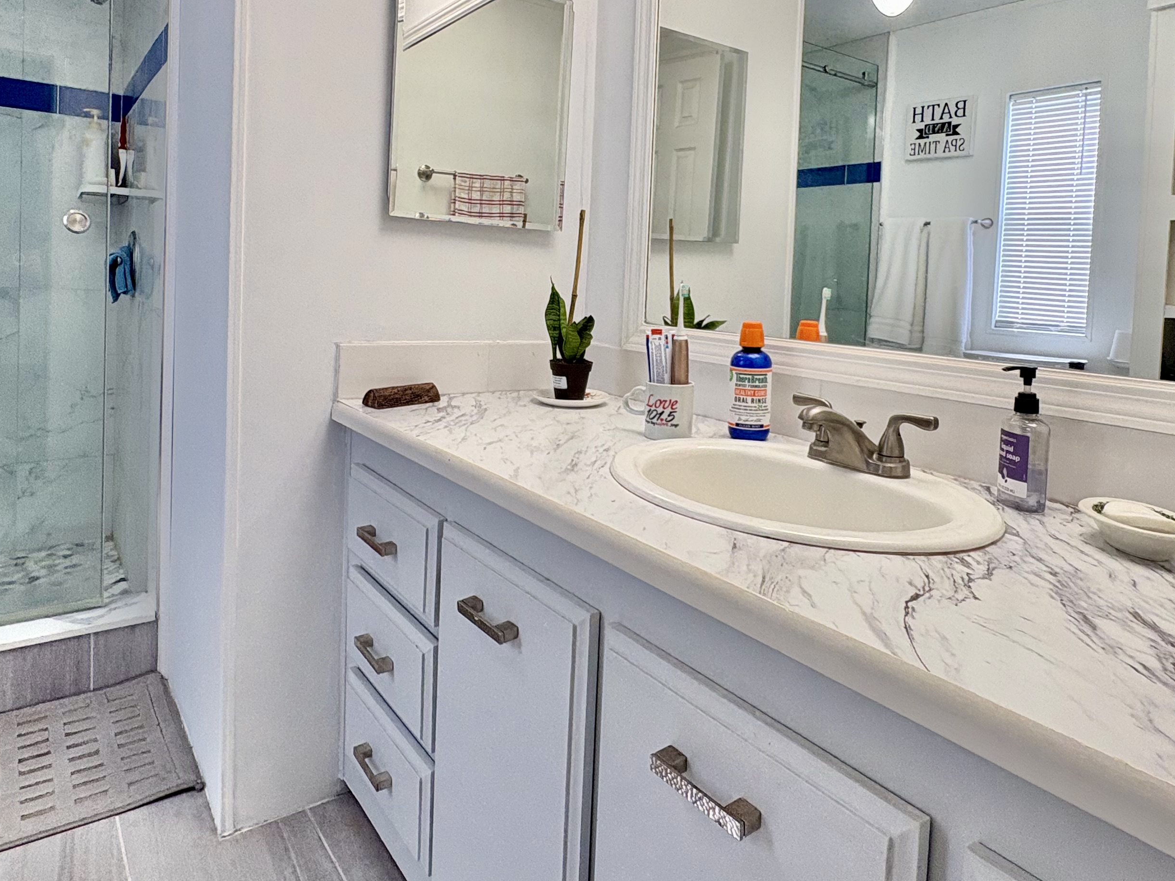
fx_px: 781
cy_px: 306
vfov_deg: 57.8
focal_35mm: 23
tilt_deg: -1.9
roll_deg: -1.9
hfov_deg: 73.9
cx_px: 561
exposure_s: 1/120
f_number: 2.2
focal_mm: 2.22
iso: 50
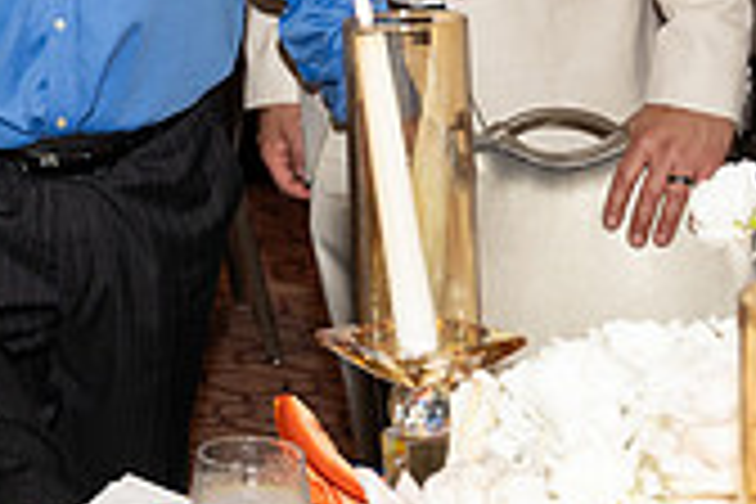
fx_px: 2541
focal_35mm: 121
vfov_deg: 11.2
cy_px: -7
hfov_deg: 16.0
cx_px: -238
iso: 800
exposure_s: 1/100
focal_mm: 35
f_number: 5.6
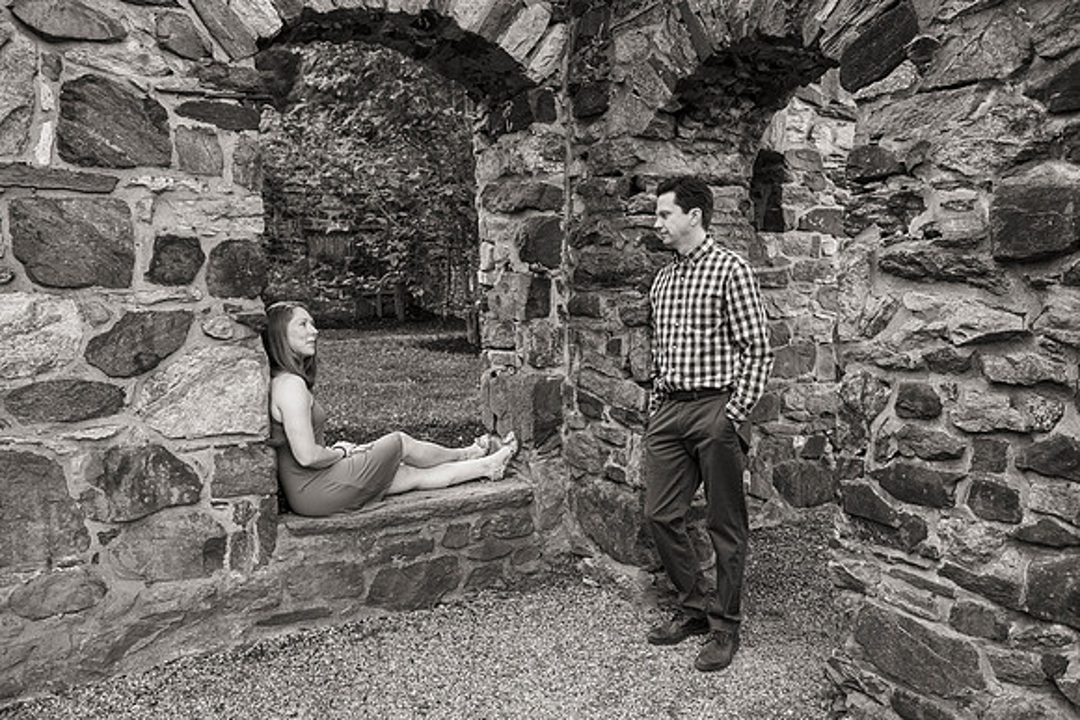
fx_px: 870
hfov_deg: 63.7
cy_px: 373
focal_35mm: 29
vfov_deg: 45.0
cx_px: 559
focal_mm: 28
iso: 800
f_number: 4
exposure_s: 1/125
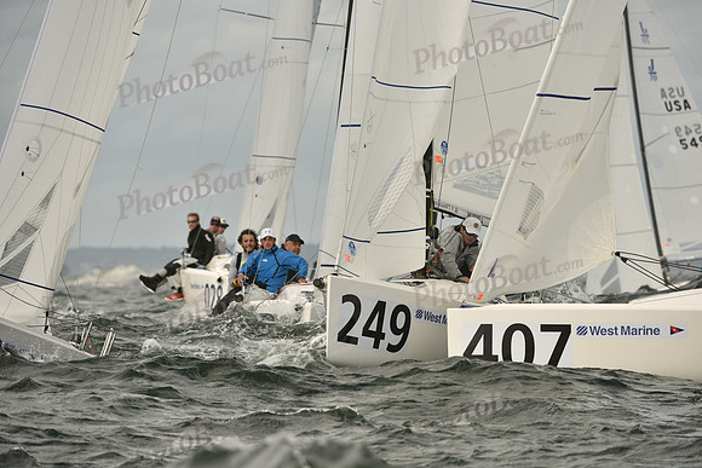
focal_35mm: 330
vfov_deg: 4.2
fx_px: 6436
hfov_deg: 6.2
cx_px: 351
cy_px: 234
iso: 320
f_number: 6.3
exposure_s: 1/1600
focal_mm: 330
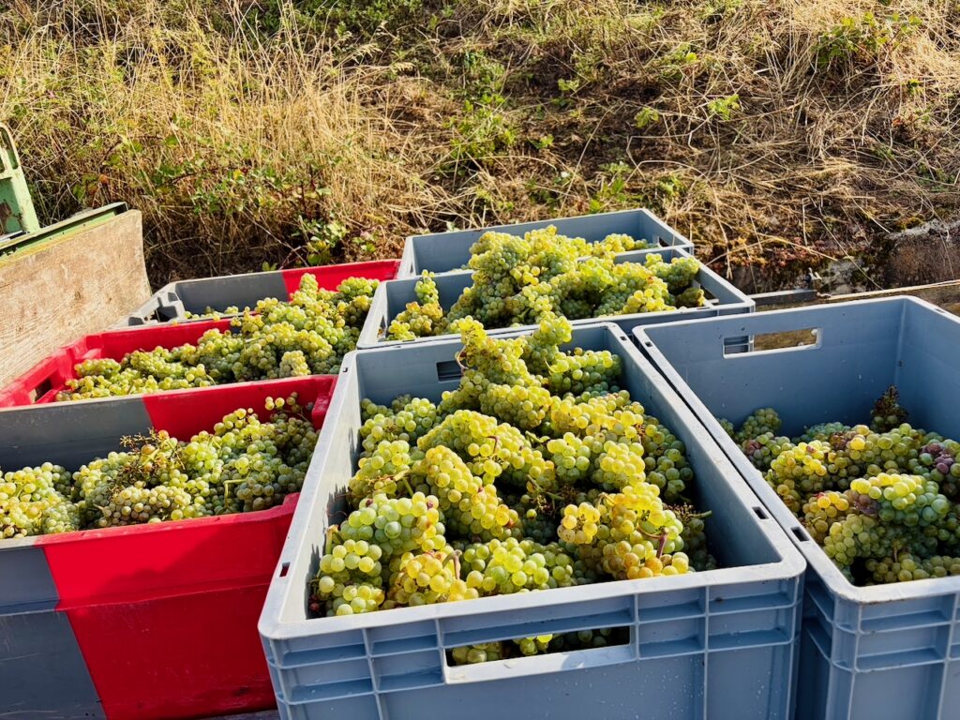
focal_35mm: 26
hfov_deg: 67.3
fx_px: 721
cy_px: 360
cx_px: 480
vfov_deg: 53.1
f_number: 1.6
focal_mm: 5.96
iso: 50
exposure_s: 1/1032
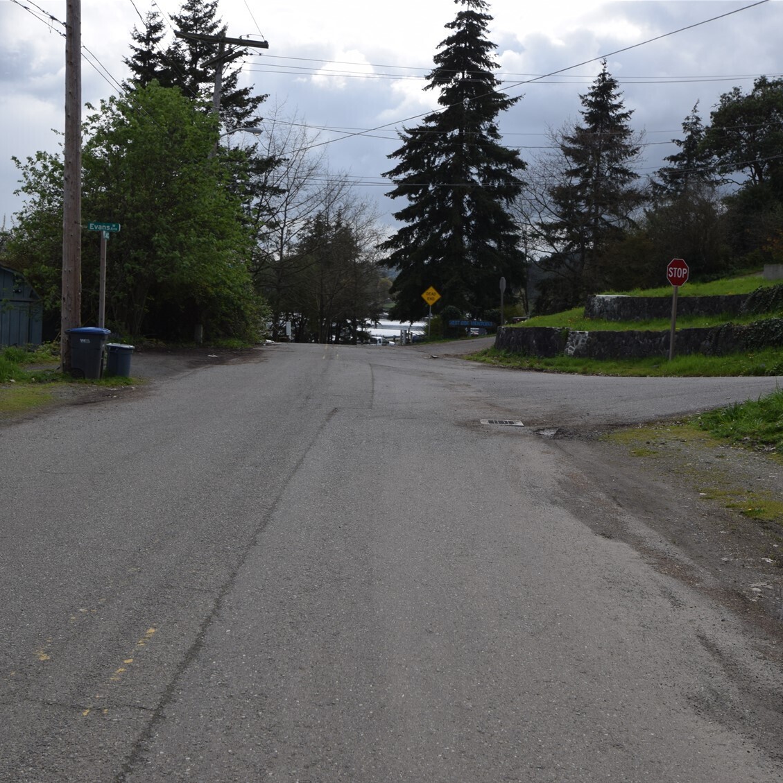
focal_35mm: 46
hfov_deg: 36.8
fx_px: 1177
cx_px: 366
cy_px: 392
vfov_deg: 36.8
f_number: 9
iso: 200
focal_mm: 24
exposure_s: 1/320
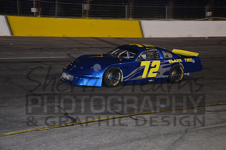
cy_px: 75
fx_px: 470
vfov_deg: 18.1
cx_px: 113
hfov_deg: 27.0
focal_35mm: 75
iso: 1000
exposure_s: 1/200
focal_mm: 50
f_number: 5
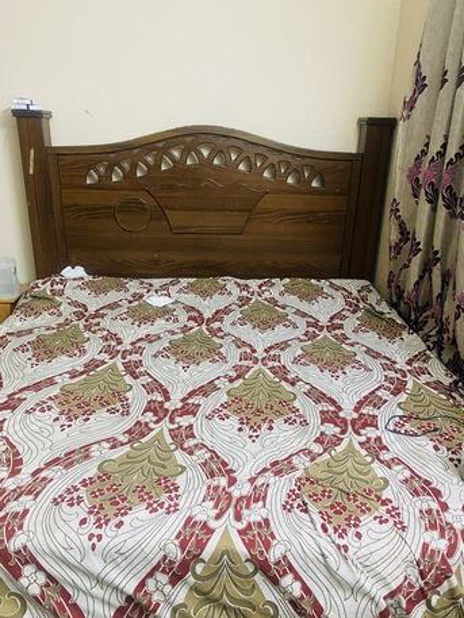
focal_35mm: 26
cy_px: 309
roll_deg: -1.0
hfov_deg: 53.1
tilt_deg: -19.7
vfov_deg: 67.3
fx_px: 464
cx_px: 232
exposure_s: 1/60
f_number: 1.8
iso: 500
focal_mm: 4.25
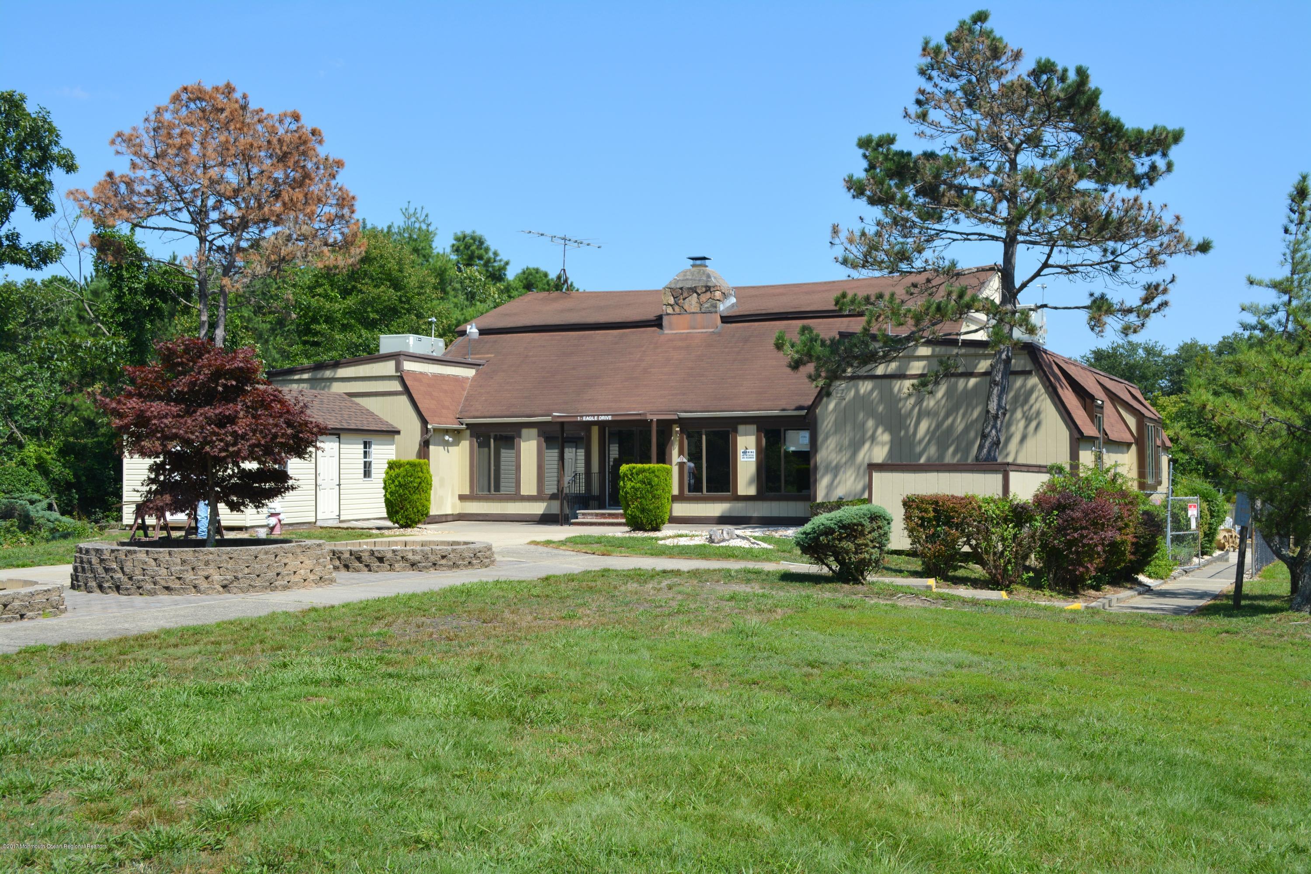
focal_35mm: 42
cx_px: 656
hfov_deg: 46.4
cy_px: 437
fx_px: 1529
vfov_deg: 31.9
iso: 100
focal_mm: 28
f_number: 8
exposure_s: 1/320
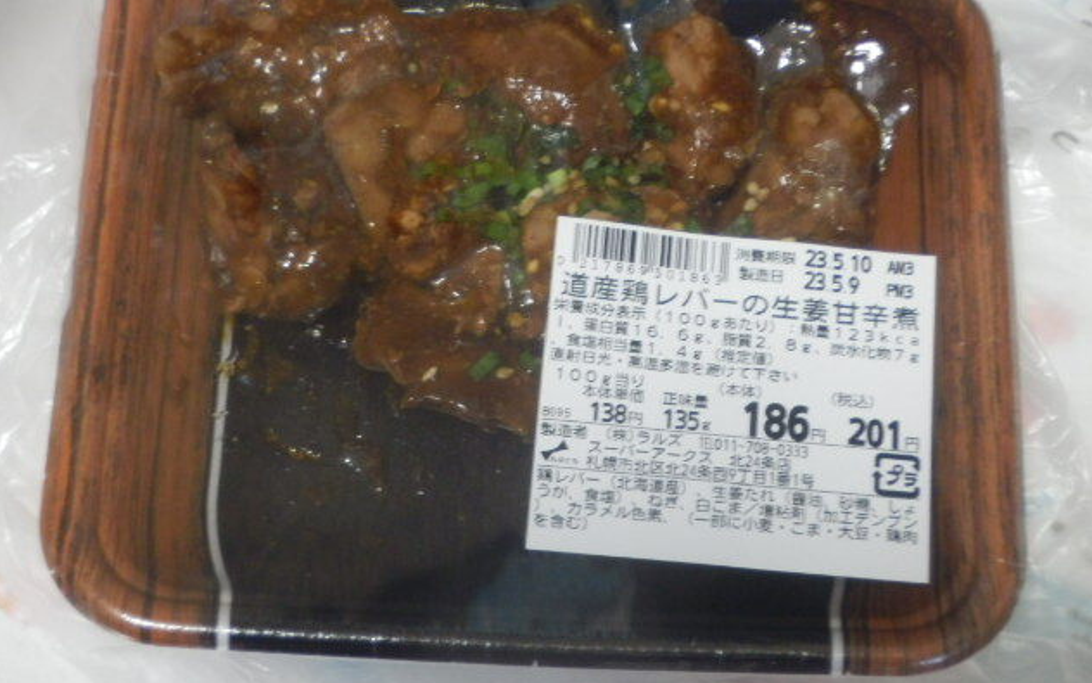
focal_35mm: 103
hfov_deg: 20.2
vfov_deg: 12.7
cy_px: 277
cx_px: 546
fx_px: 3065
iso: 800
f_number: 5.3
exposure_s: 1/13
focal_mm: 17.1
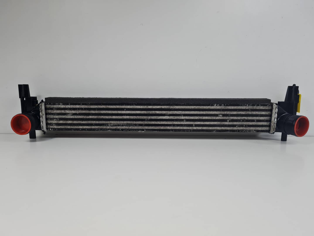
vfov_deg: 53.1
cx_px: 157
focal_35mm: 26
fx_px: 236
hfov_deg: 67.3
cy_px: 118
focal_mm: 5.4
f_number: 1.8
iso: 50
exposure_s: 1/305
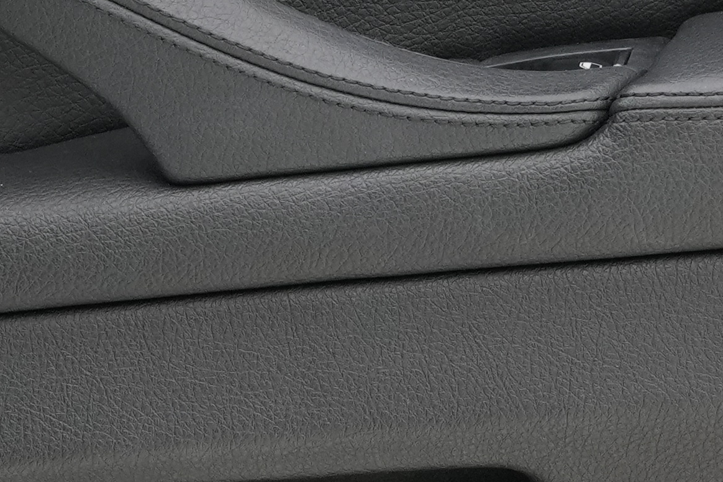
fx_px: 5433
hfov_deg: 7.6
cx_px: 327
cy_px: 97
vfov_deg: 5.1
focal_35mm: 271
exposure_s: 1/100
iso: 800
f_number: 8
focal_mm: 33.9
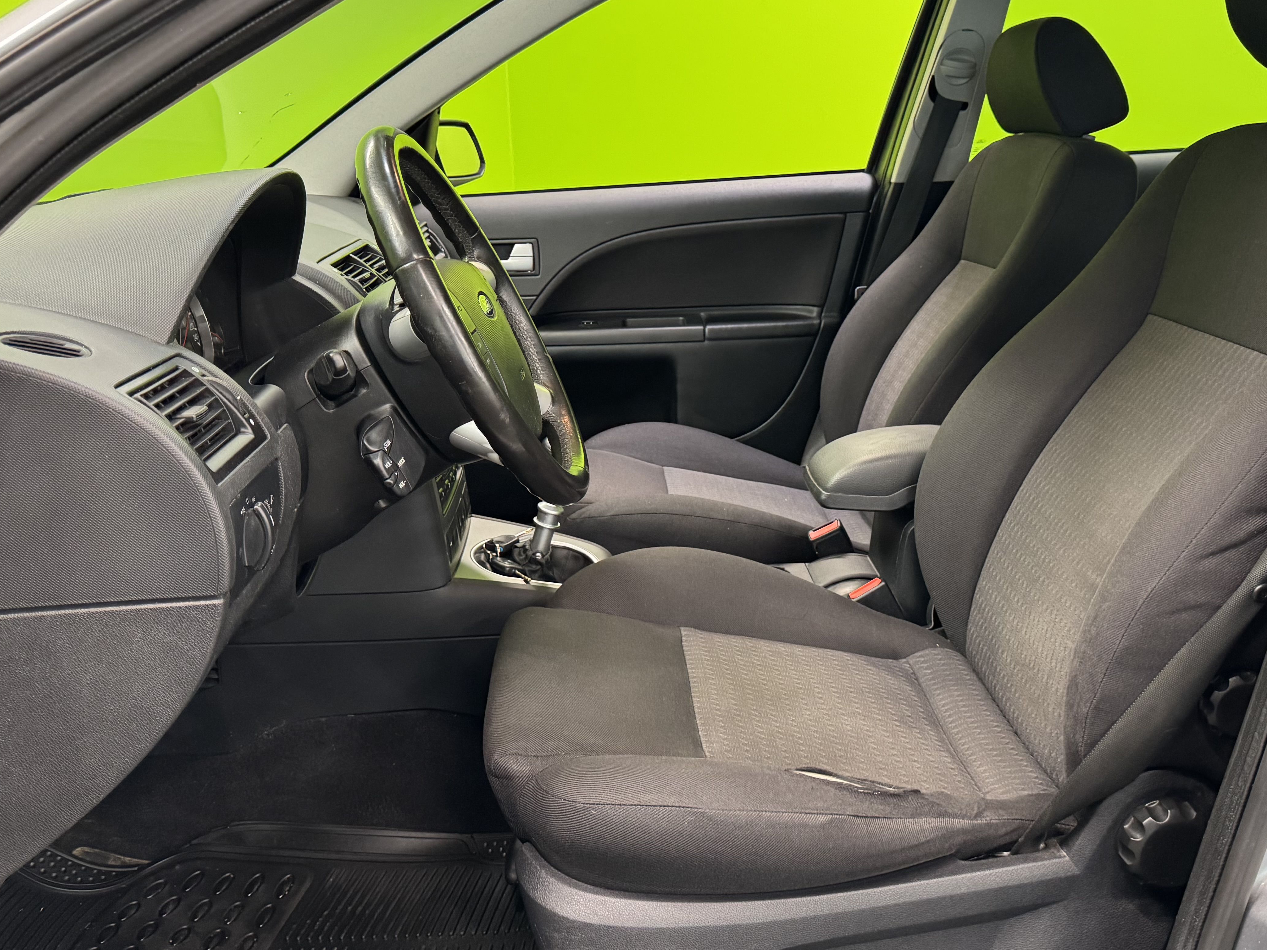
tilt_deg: -14.2
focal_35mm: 33
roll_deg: +1.7
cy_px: 433
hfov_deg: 55.2
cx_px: 706
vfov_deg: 42.9
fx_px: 1208
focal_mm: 6.76
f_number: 1.78
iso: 400
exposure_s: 1/50
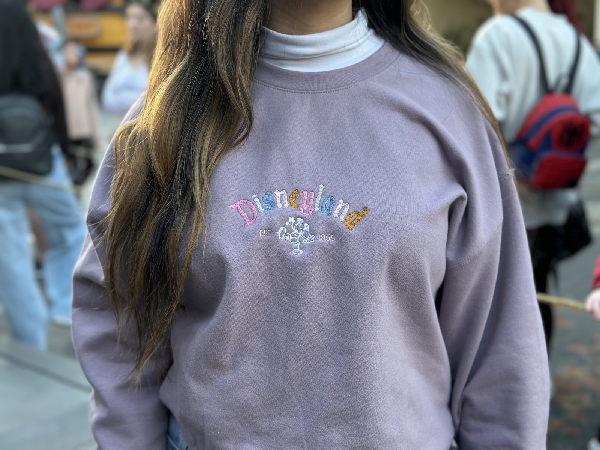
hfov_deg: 39.7
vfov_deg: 30.3
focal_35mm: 48
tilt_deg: -13.1
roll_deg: +0.9
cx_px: 300
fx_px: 832
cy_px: 225
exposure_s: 1/134
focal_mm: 6.86
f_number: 1.78
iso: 64
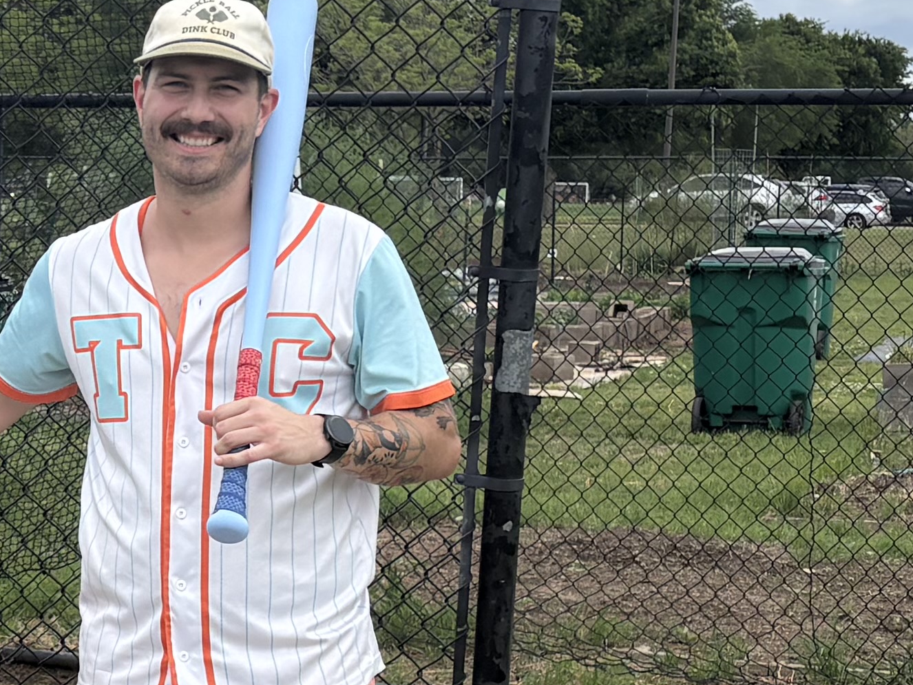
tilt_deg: -5.6
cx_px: -182
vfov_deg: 13.2
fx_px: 2955
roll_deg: -1.2
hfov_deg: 16.8
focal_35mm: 112
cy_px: 440
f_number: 1.6
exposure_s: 1/3623
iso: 50
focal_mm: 5.96
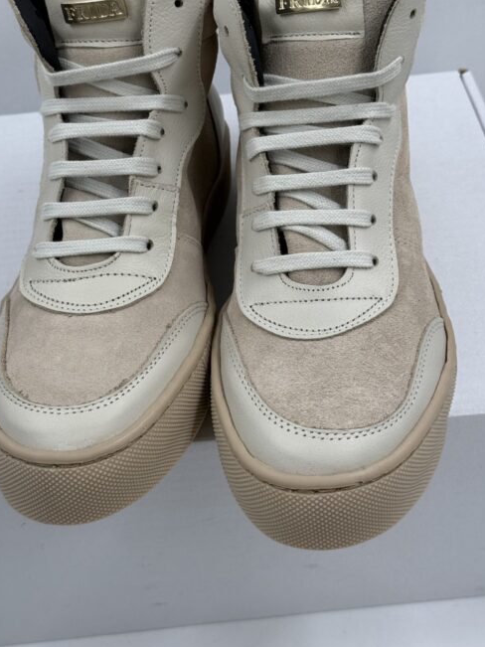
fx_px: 1103
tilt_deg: -38.7
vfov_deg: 32.6
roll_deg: +5.2
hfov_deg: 24.8
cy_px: 253
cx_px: 208
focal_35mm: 59
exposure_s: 1/951
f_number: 1.78
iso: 80
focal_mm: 6.76
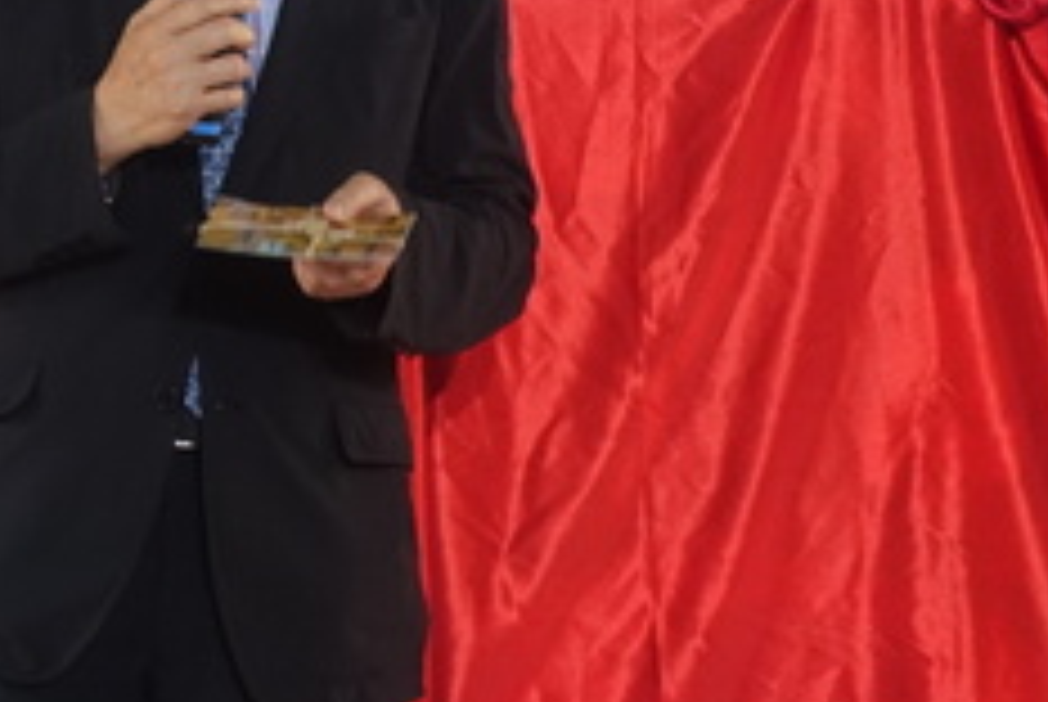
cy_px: 92
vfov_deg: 6.5
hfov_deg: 9.7
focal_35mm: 210
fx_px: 6121
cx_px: 90
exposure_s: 1/200
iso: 1000
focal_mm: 25.7
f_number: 2.8
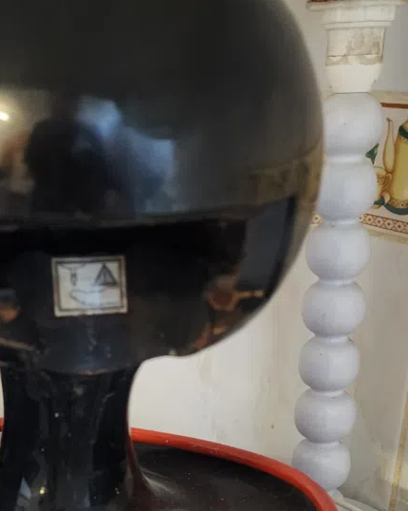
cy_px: 467
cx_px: 88
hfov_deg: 26.2
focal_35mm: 57
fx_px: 861
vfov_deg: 31.4
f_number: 1.8
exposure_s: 1/25
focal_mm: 6.4
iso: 1000
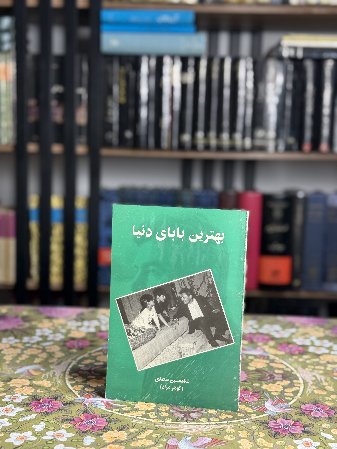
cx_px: 168
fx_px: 623
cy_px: 224
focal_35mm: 48
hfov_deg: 30.3
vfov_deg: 39.7
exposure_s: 1/100
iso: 125
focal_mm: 6.76
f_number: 1.78
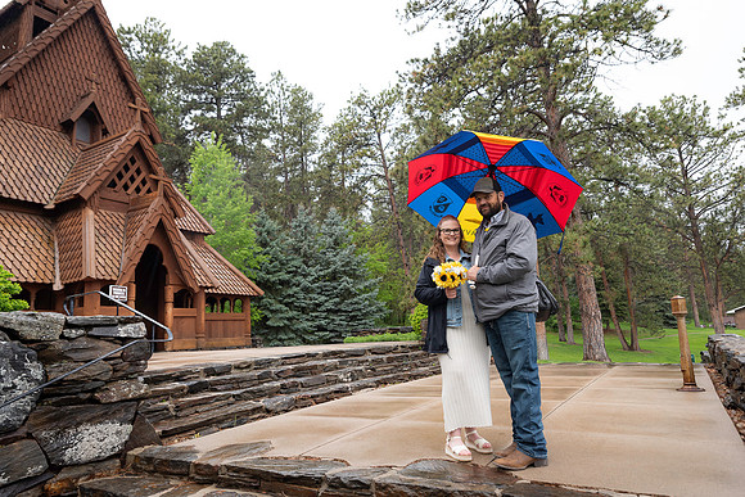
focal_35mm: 24
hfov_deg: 73.7
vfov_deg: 53.2
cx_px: 372
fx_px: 497
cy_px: 248
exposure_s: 1/125
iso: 160
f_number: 5.6
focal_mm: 24
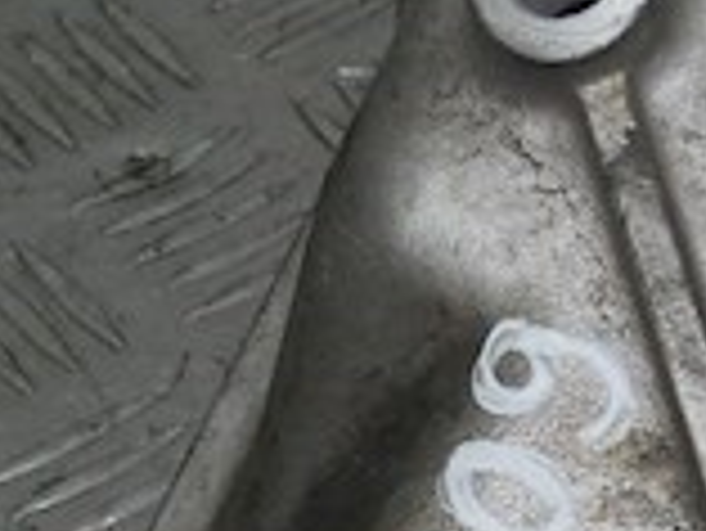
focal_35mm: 167
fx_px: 3409
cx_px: 535
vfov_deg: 8.7
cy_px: 810
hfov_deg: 11.8
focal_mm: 6.72
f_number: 5.5
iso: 80
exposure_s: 1/30
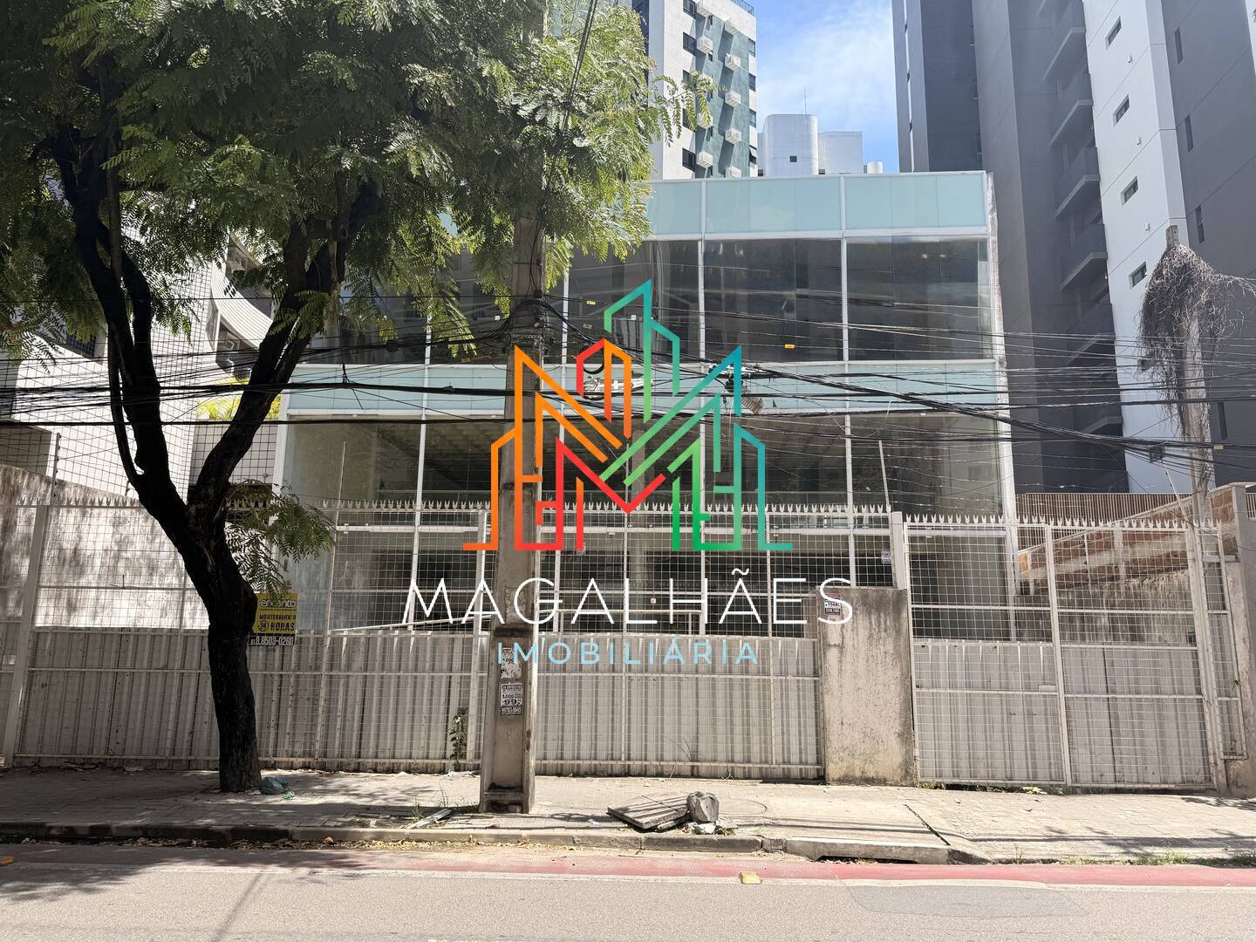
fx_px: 871
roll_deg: -1.3
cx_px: 628
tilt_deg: +11.6
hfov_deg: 71.6
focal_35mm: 24
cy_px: 471
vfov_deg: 56.8
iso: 80
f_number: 1.78
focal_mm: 6.76
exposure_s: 1/2169
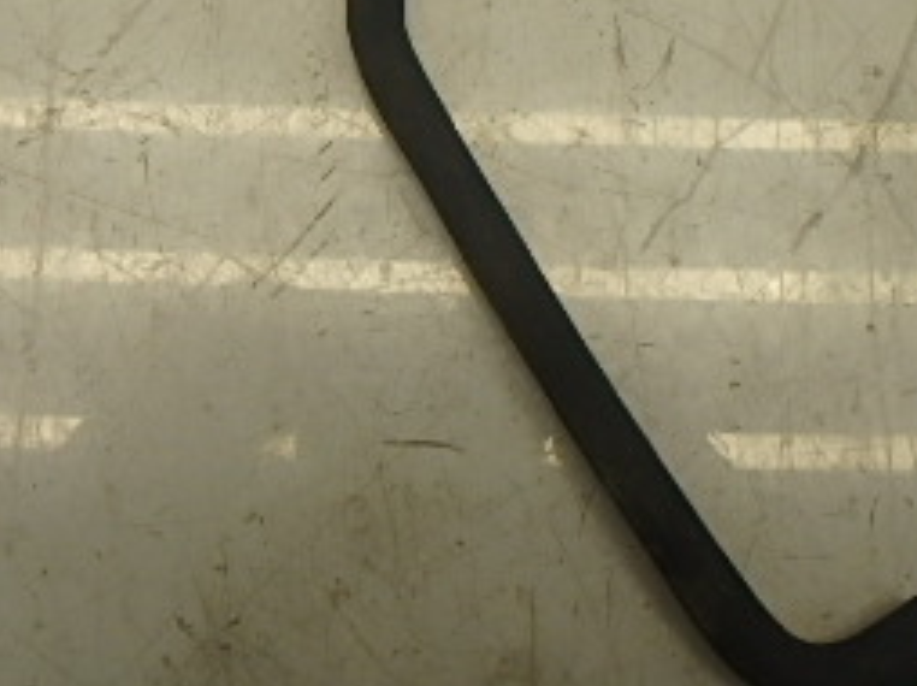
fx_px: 1403
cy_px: -65
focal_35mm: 53
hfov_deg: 36.1
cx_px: 394
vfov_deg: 25.5
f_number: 3.5
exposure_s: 1/60
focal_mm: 3.7
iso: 125
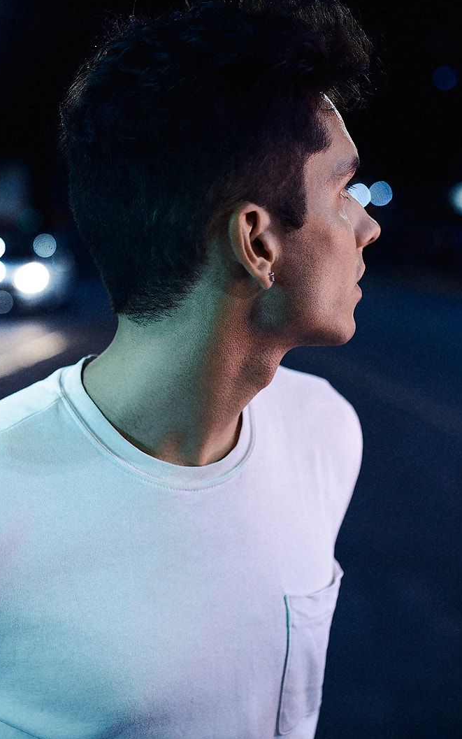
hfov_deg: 23.5
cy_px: 370
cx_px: 68
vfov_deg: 37.5
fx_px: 1087
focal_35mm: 54
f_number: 2
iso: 400
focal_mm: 35
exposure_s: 1/125
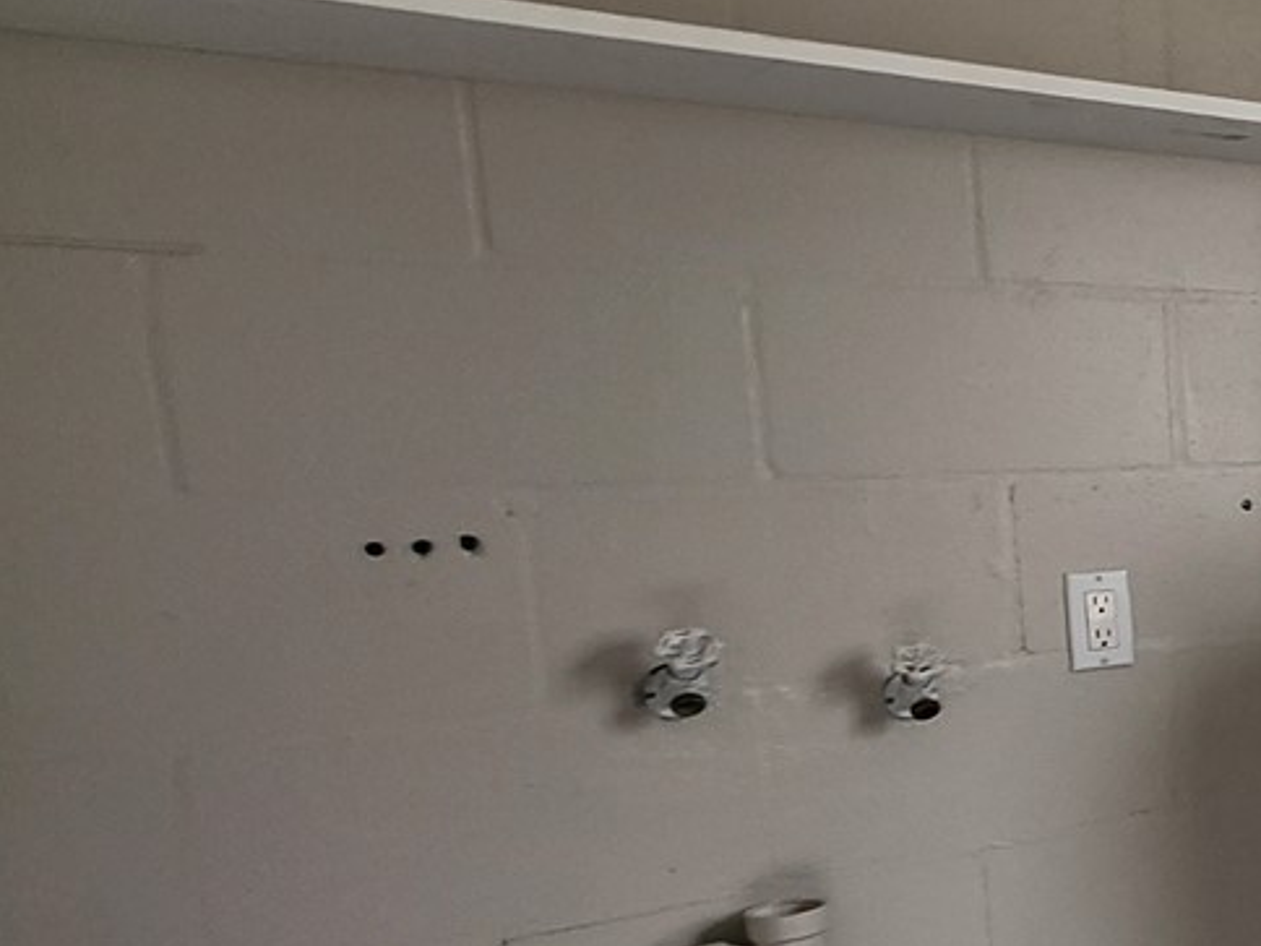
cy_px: 605
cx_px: 1951
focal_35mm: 43
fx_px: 1566
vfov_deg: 33.4
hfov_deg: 27.5
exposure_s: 1/60
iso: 32
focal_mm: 1.74
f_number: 2.2
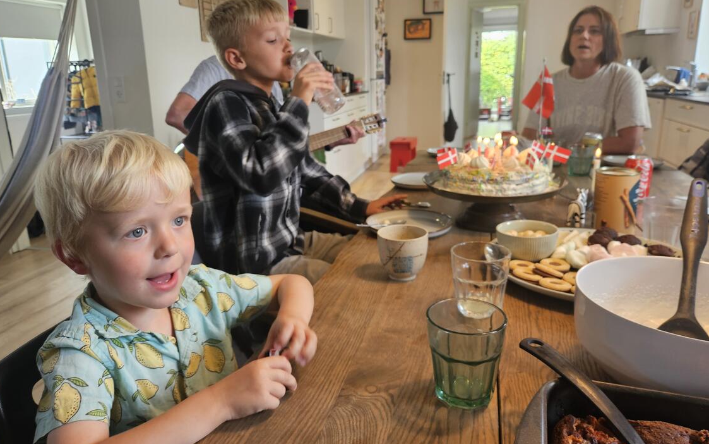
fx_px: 483
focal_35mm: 25
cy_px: 207
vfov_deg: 49.2
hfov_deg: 72.5
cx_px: 347
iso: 100
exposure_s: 1/100
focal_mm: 5.4
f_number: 1.8
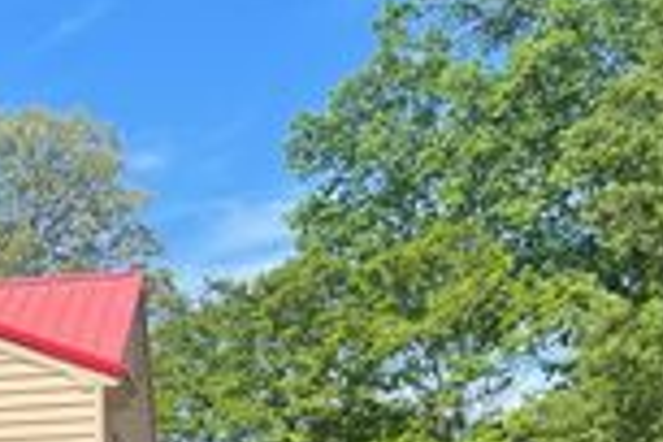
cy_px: 656
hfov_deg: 20.6
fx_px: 1565
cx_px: -312
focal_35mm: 85
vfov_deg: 15.0
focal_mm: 5.1
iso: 32
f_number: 1.6
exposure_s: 1/2247
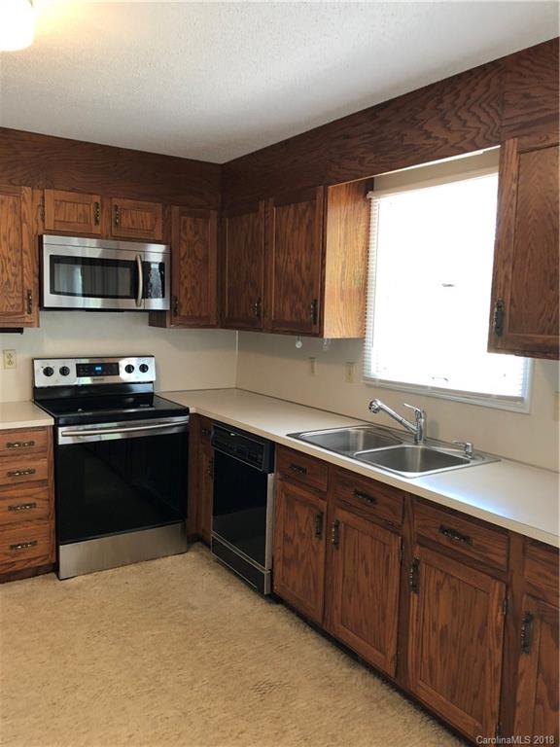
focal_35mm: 28
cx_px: 280
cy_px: 374
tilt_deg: -6.8
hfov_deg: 49.7
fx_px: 604
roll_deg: -1.8
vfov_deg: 63.4
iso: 40
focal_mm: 3.99
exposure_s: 1/15
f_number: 1.8
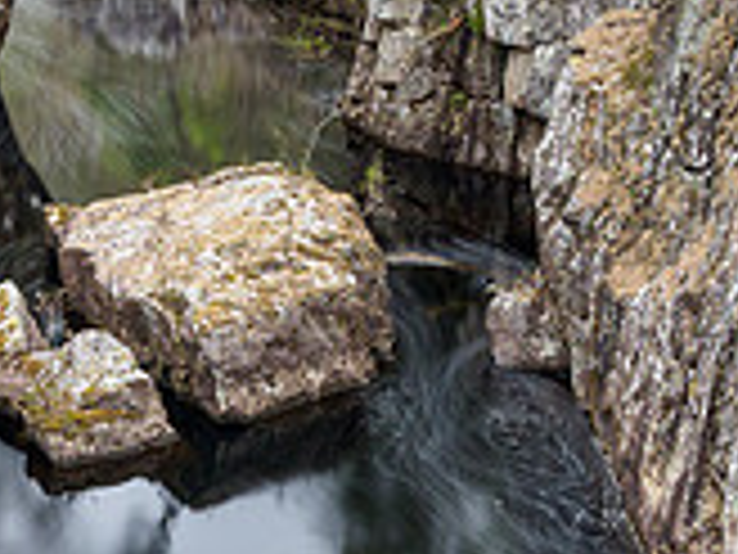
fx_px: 1812
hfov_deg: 22.6
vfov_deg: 17.0
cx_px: 126
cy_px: 529
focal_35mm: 85
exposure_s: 20
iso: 200
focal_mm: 12
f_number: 7.1
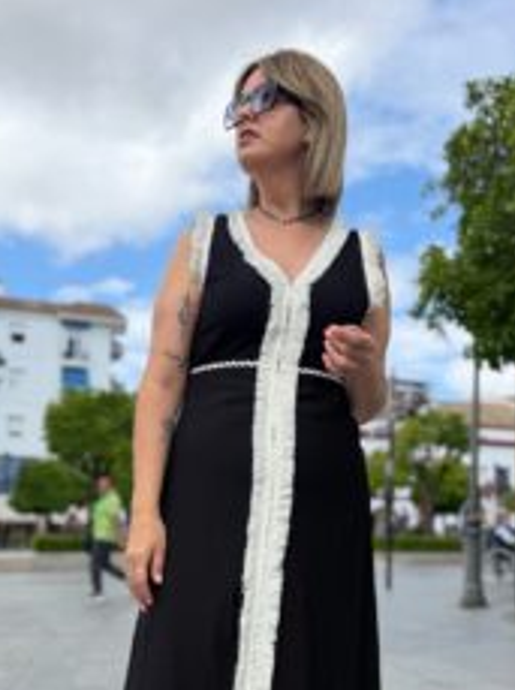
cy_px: 524
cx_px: 244
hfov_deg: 34.3
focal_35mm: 42
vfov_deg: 43.3
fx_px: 835
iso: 80
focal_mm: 6.76
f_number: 1.78
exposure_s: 1/2445
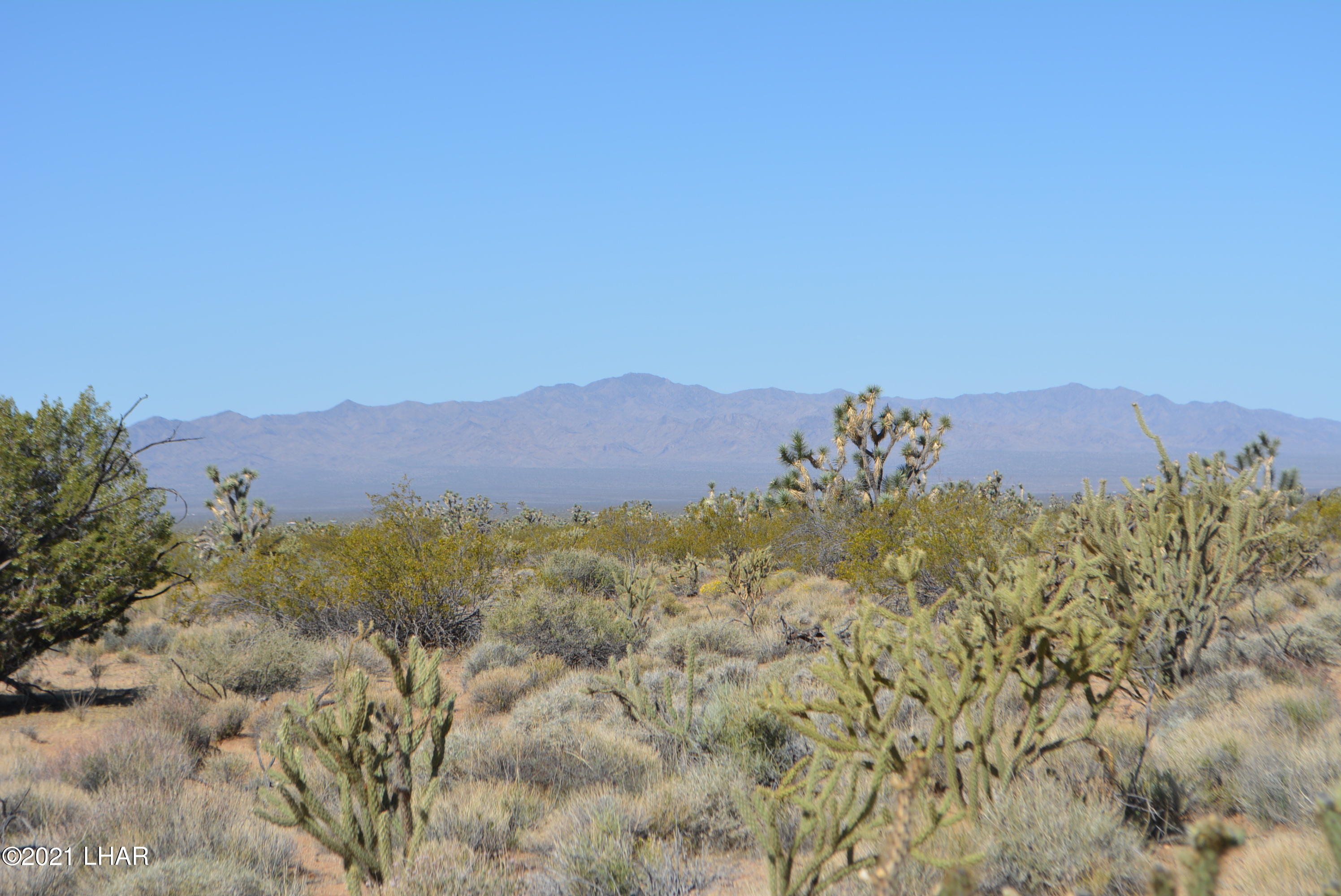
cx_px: 670
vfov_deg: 16.6
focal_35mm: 82
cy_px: 448
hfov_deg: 24.6
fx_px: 3075
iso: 100
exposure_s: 1/320
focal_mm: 55
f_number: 9
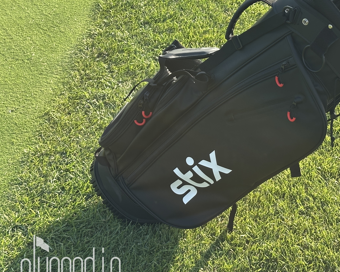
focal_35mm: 82
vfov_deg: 18.7
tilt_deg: -31.4
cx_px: 294
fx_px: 825
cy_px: 103
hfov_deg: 22.8
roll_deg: -4.7
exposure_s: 1/685
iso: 64
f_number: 1.78
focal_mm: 6.86
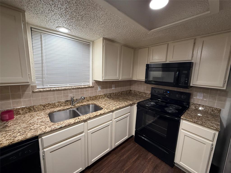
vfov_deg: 85.7
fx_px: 93
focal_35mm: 14
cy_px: 86
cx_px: 116
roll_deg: -1.8
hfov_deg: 102.1
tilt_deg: -8.1
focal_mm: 2.22
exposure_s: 1/120
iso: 320
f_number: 2.2
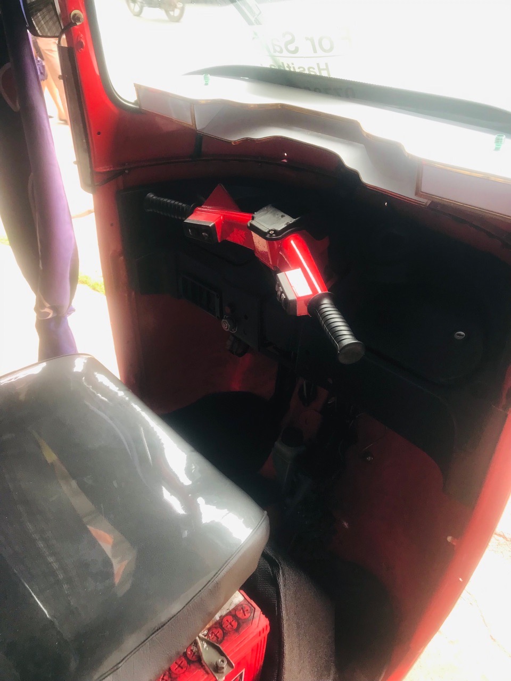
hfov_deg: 49.7
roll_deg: +3.1
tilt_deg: -34.8
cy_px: 340
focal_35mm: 28
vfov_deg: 63.4
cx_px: 256
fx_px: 551
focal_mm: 3.99
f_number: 1.8
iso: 25
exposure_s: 1/50
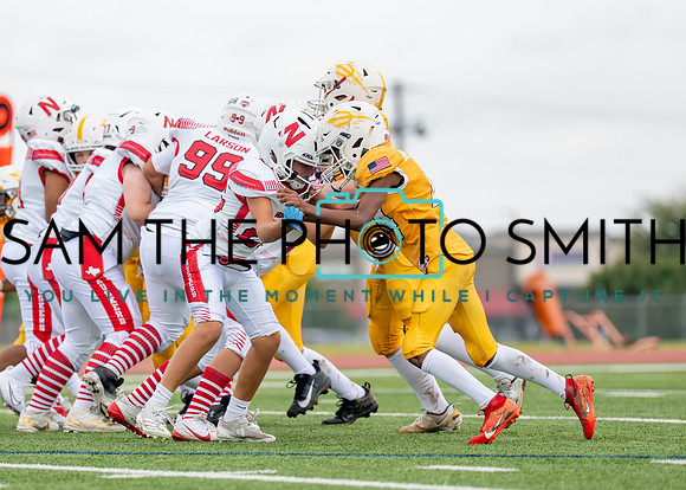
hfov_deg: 6.3
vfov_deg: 4.5
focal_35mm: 322
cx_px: 332
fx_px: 6281
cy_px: 240
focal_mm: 200
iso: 500
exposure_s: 1/2000
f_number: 2.8
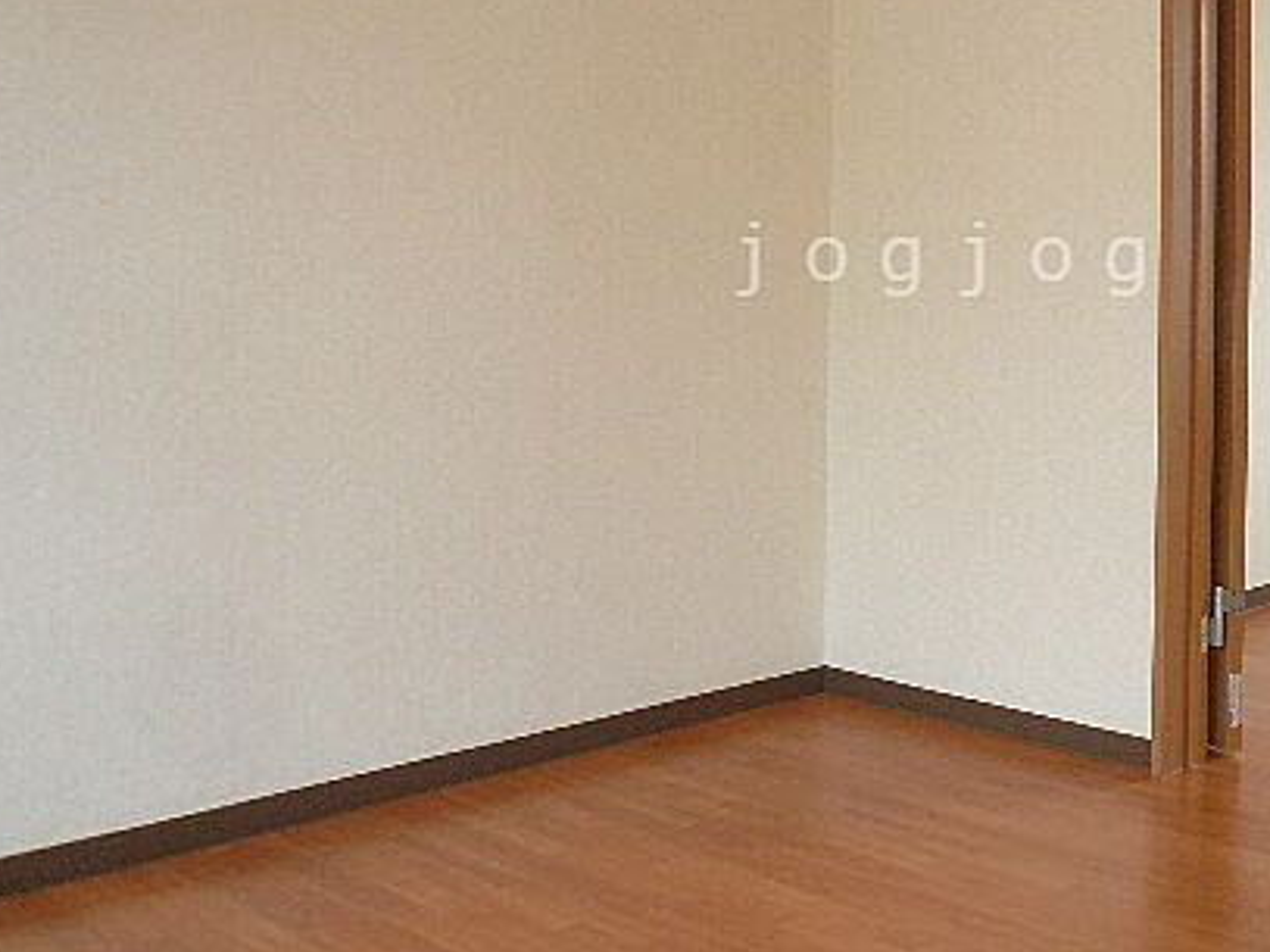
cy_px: 259
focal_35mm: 44
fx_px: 1614
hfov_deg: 41.7
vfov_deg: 32.3
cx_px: 949
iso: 100
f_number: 2.8
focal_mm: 4.6
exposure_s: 1/60
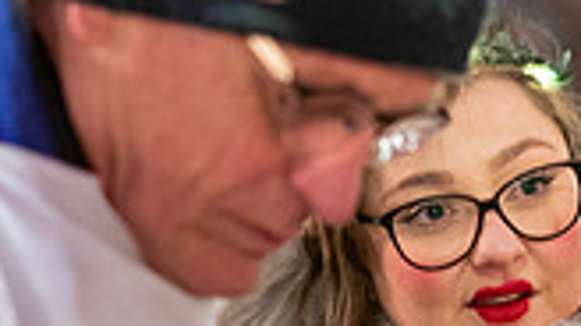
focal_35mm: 130
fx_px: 2001
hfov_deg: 16.1
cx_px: 599
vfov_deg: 9.3
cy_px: 321
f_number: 1.4
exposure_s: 1/100
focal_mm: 35
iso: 5000
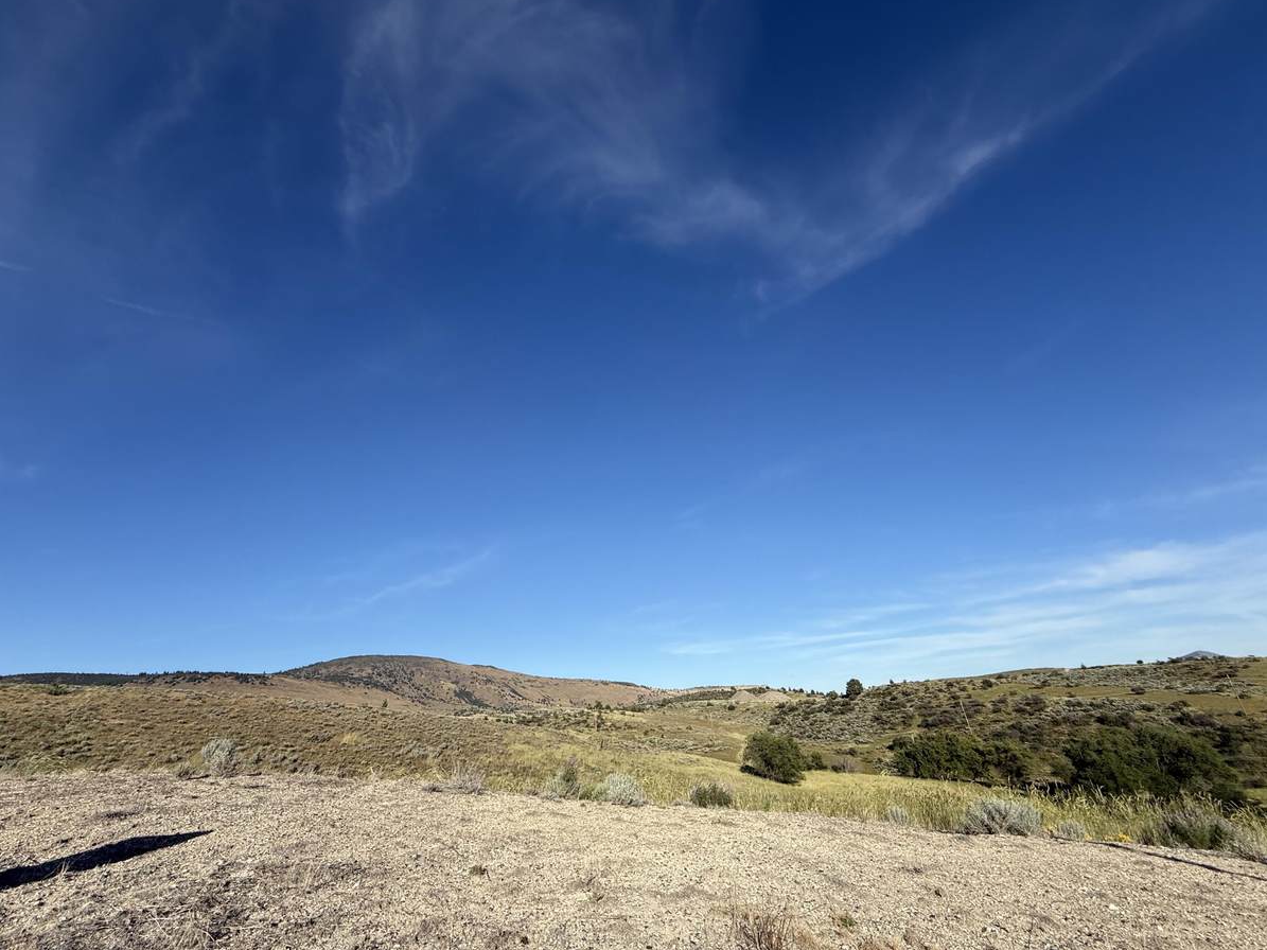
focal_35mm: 15
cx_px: 593
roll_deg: +3.4
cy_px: 495
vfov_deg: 81.7
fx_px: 549
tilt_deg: +23.0
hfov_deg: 98.0
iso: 50
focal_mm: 2.22
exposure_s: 1/2320
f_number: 2.2
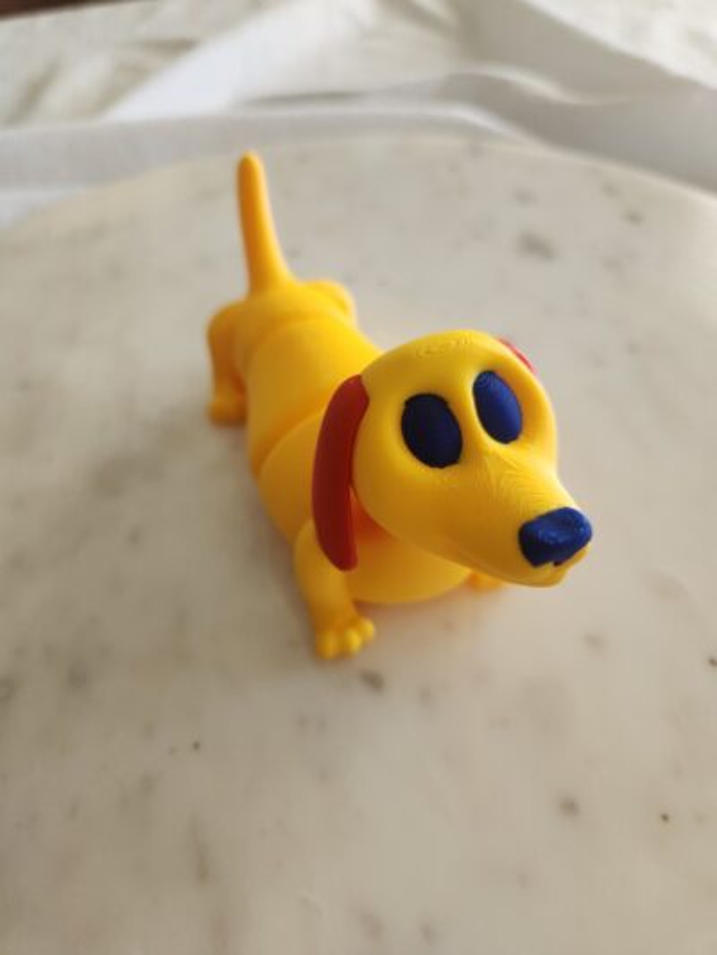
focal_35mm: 23
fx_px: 635
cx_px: 358
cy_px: 478
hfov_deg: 58.9
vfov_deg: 73.9
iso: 200
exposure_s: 1/180
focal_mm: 5.4
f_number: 1.8
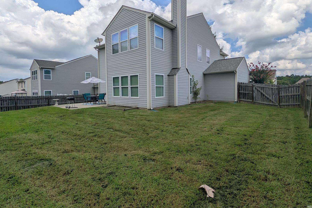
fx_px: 139
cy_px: 93
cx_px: 170
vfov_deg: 73.5
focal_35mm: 16
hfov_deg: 96.5
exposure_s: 1/5747
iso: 49
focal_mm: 2.02
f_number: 1.7
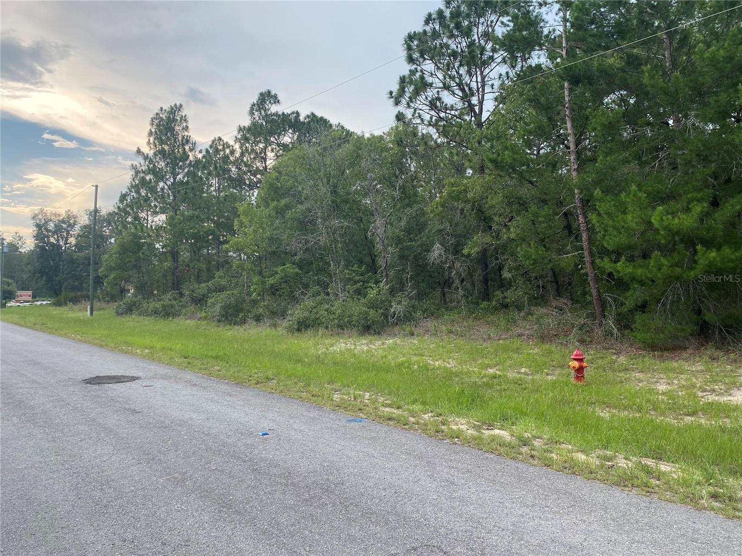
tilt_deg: +3.7
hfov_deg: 67.3
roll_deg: -0.9
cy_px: 278
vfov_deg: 53.1
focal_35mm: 26
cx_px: 371
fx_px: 557
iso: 32
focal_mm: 4.25
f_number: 1.8
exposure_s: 1/647
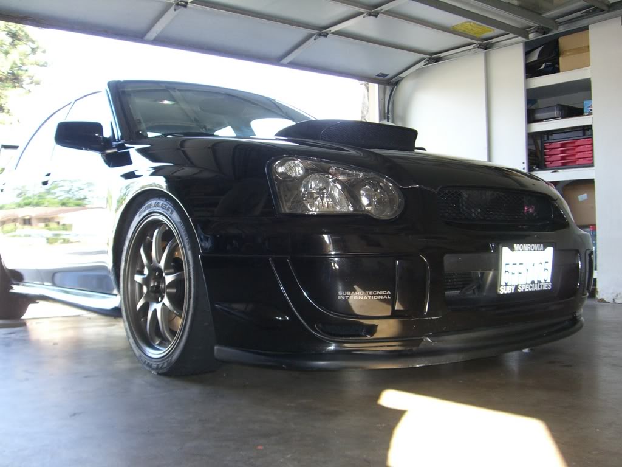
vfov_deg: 37.7
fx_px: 683
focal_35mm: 38
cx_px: 311
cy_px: 234
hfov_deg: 49.0
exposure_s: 1/60
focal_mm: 6.2
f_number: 2.7
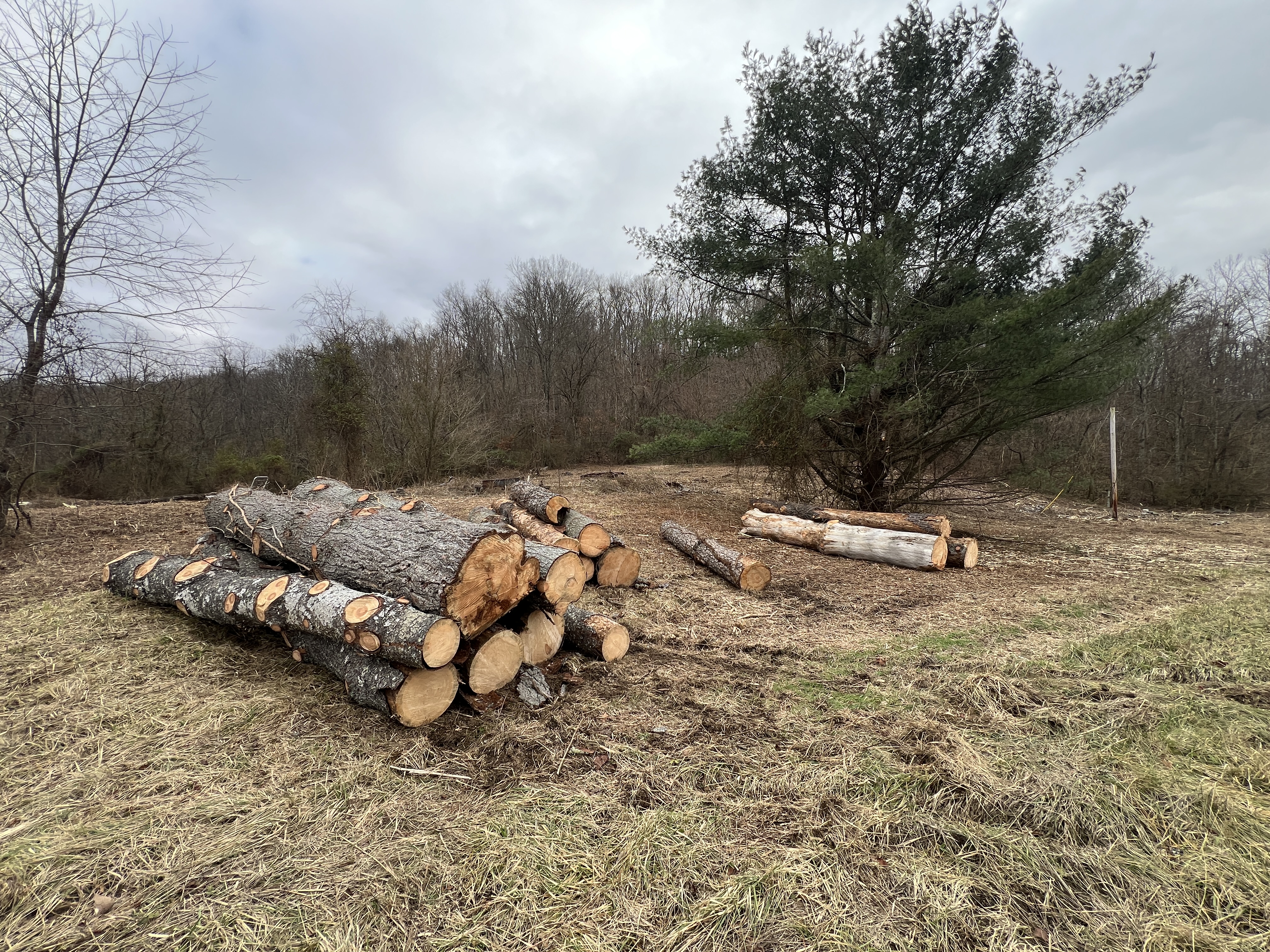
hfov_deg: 106.2
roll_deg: +1.1
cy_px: 476
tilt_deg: +2.7
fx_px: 477
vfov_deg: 89.9
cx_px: 635
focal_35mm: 13
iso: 32
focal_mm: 1.57
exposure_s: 1/273
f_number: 1.8
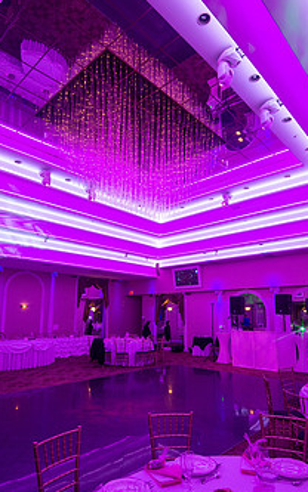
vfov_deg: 79.5
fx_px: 296
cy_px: 269
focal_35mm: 22
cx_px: 156
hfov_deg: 55.0
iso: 1000
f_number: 4
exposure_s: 1/125
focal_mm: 16
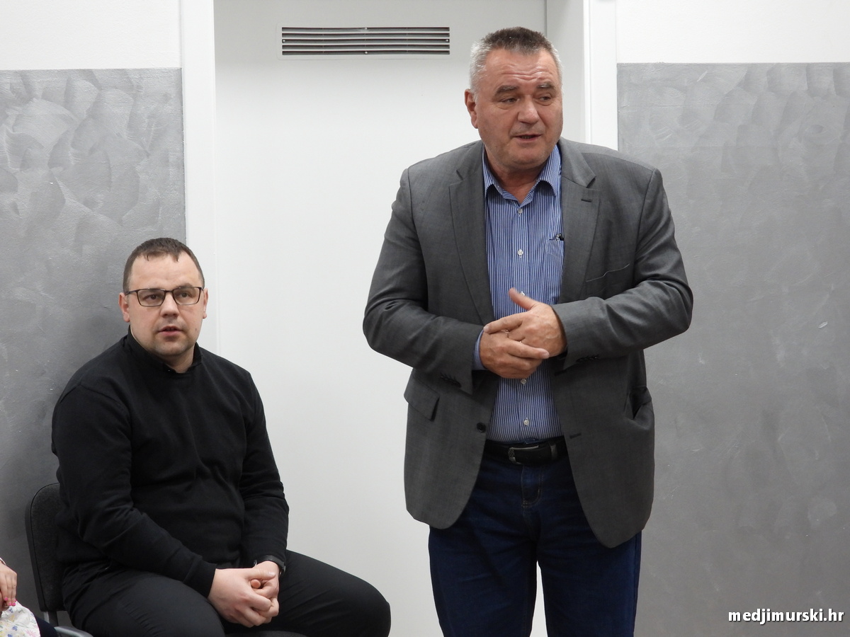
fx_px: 2824
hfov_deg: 17.1
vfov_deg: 12.9
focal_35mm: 115
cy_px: 318
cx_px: 425
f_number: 4
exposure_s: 1/30
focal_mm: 20.7
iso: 400
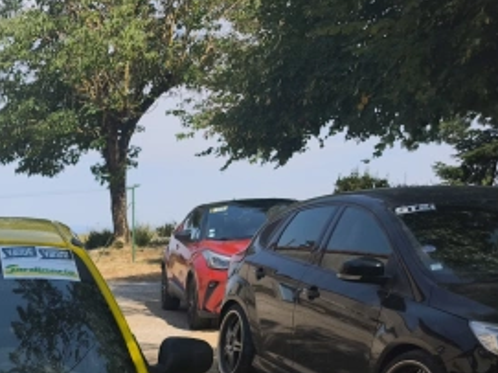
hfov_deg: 24.6
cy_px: 522
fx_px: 978
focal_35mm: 68
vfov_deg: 19.4
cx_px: -165
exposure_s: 1/2663
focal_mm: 6.57
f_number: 1.6
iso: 50
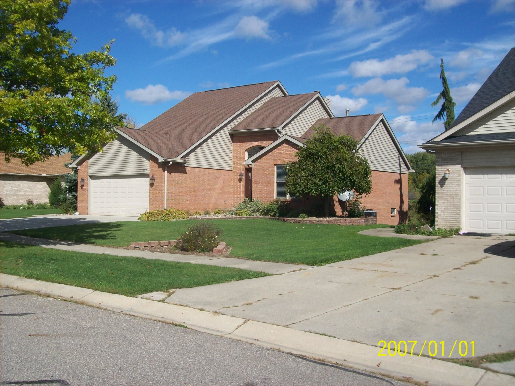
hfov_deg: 51.4
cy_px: 193
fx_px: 535
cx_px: 258
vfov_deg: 39.6
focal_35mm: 36
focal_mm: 6
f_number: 4.8
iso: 80
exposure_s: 1/814
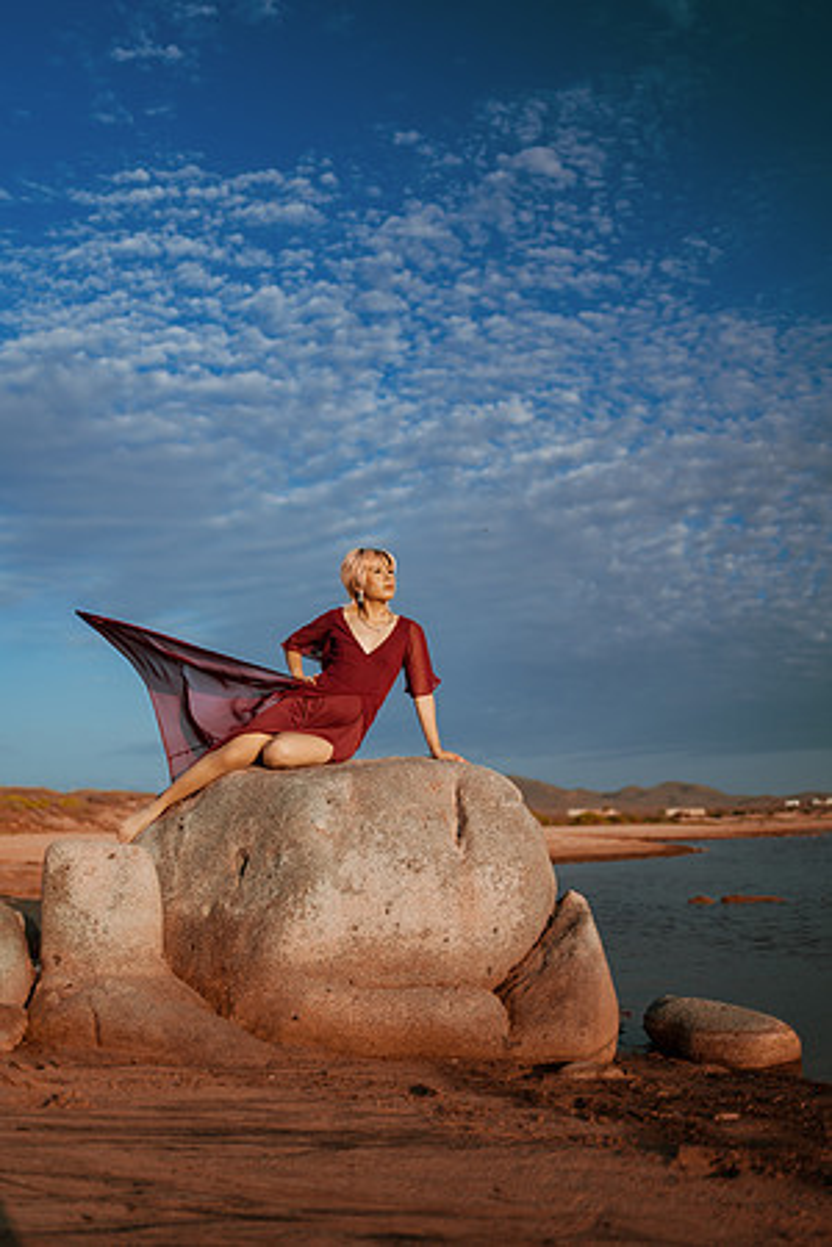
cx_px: 416
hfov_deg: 37.9
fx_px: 1213
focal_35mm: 35
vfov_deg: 54.4
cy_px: 624
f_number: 1.4
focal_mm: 35
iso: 100
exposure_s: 1/8000
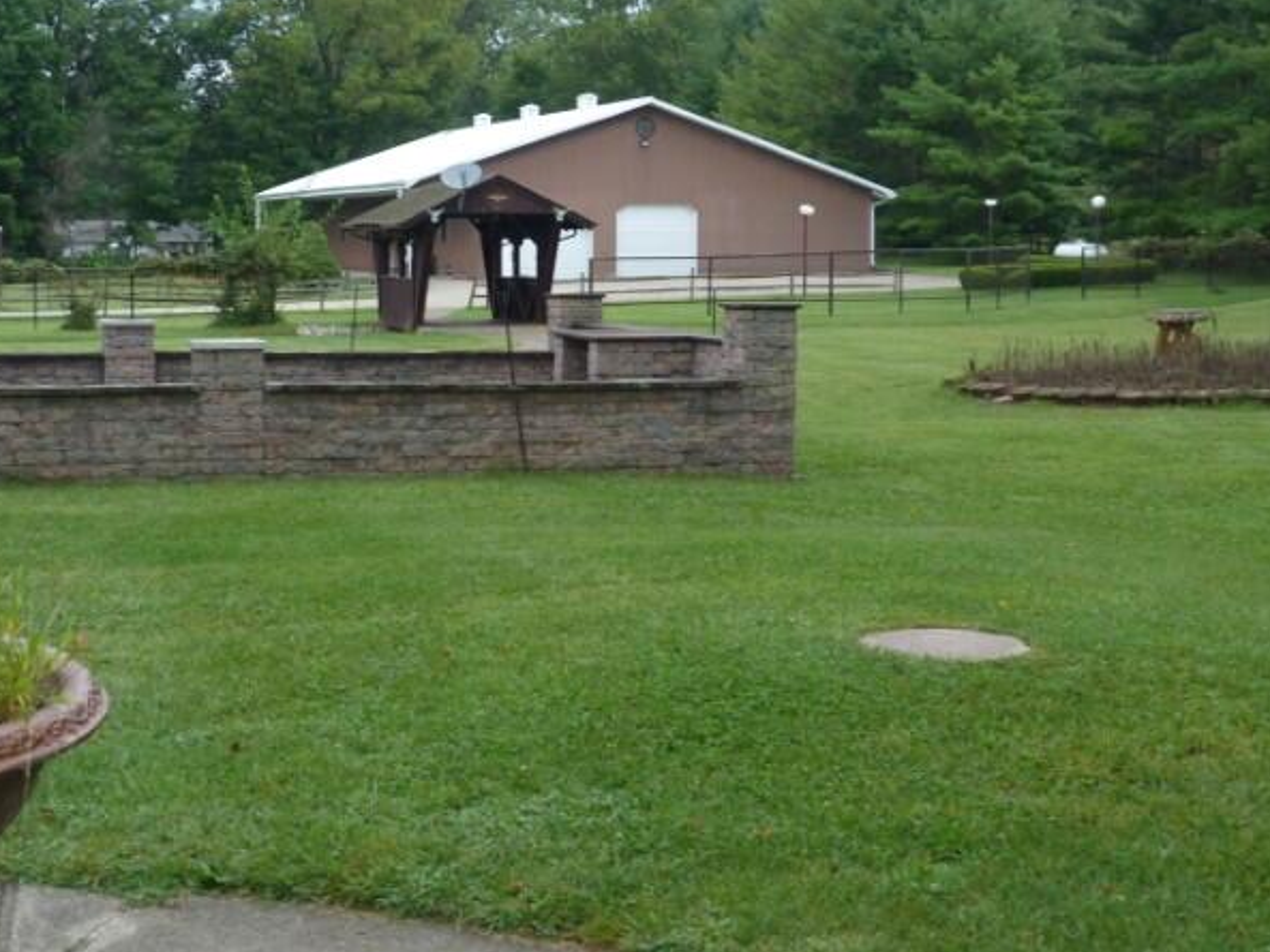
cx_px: 533
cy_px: 233
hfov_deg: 33.7
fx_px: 2092
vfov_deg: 25.4
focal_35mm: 57
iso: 80
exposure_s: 1/100
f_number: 3.2
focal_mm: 5.9
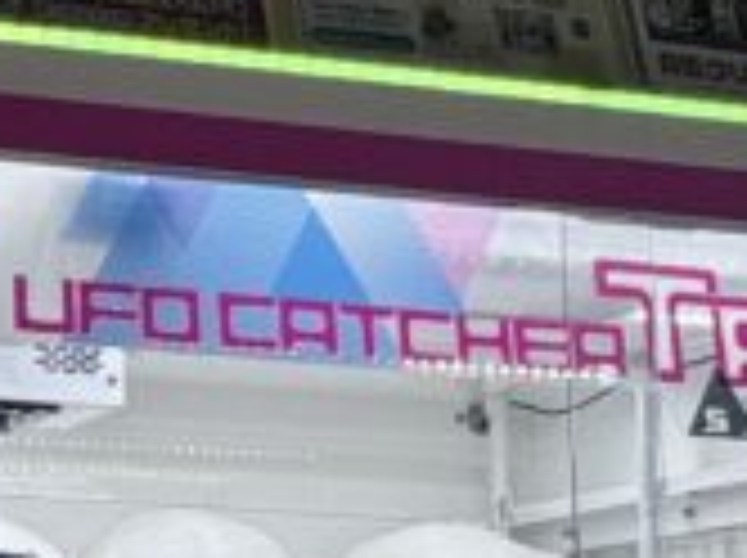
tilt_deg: +9.7
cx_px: -274
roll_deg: -1.8
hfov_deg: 17.0
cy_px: 400
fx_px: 2327
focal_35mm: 108
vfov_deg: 13.6
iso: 40
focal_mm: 2.22
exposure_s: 1/244
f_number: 2.2
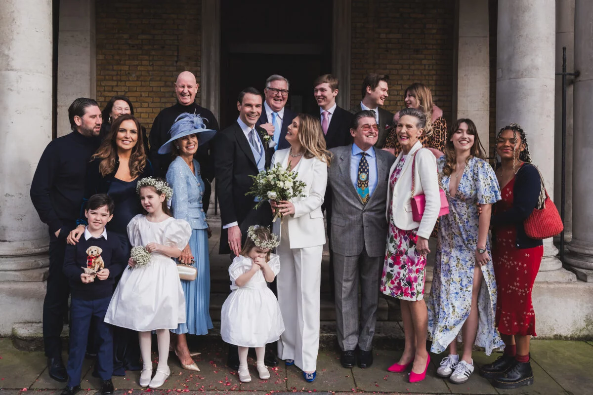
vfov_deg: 40.0
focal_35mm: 33
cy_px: 157
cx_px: 293
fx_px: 541
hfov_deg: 57.5
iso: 125
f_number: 5.6
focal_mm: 18
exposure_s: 1/280
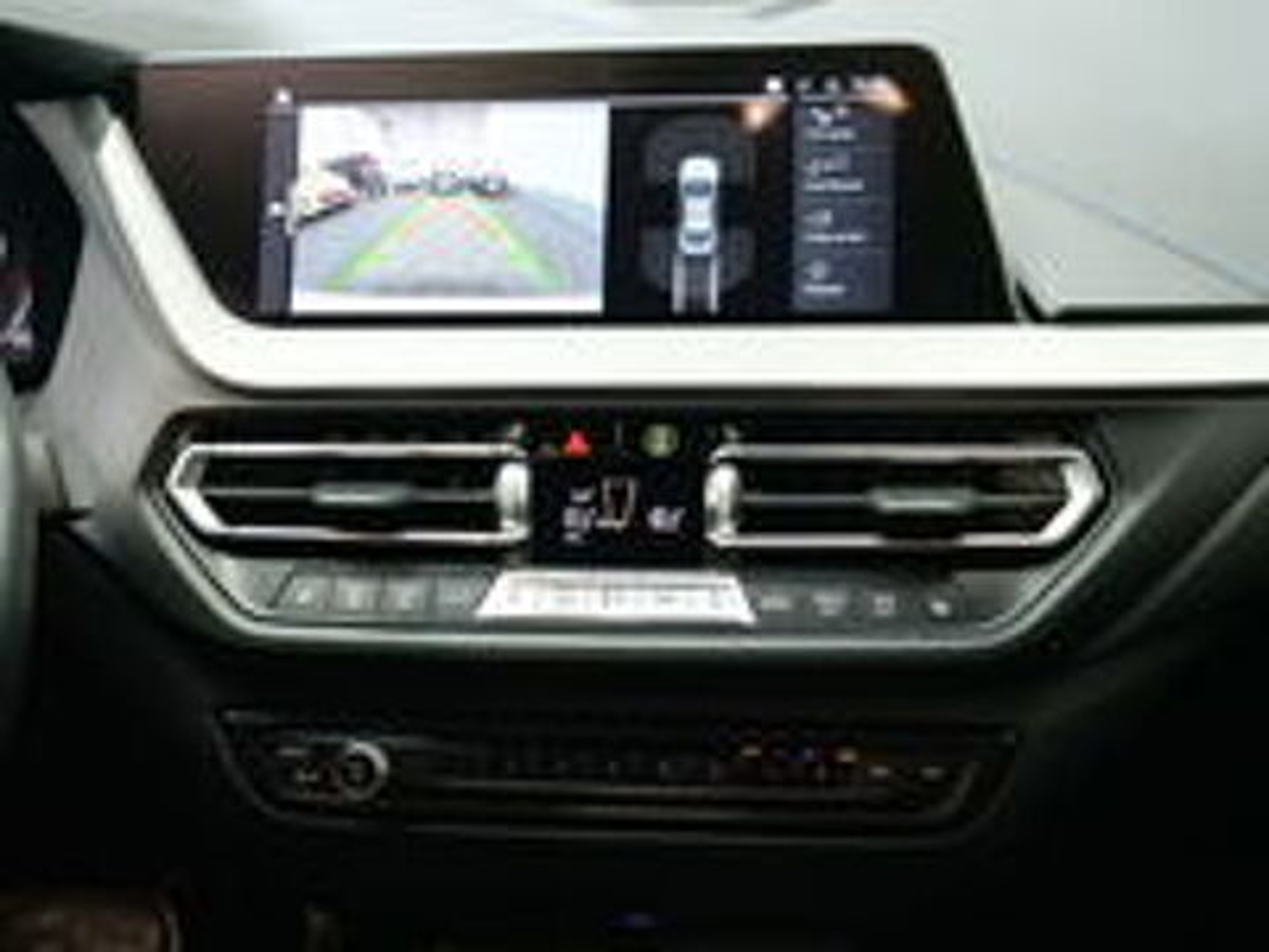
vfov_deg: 25.2
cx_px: 634
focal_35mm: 58
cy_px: 476
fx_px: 2126
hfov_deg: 33.2
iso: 3200
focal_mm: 29
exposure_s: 1/30
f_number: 3.7
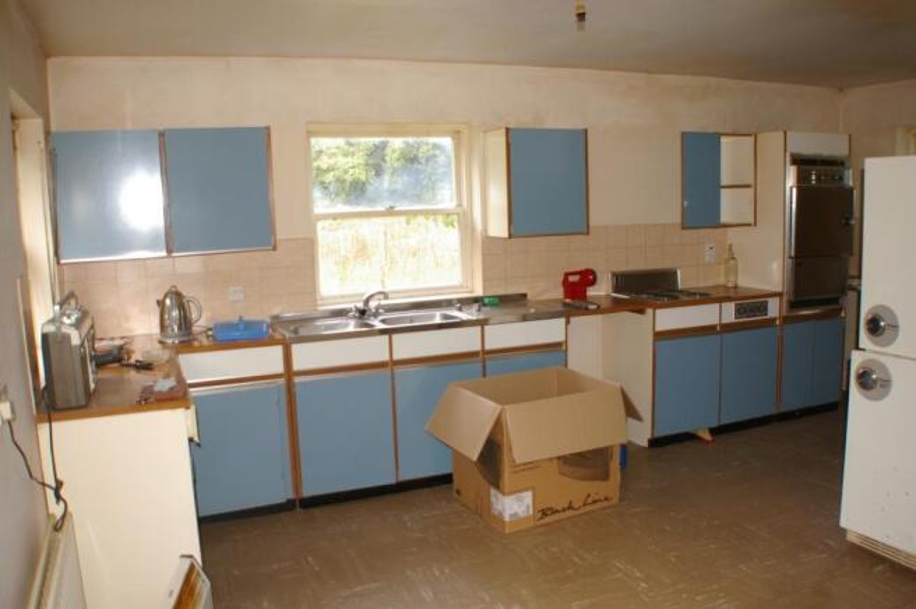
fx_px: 915
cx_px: 458
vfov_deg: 36.8
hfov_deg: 53.2
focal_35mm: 36
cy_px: 304
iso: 200
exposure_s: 1/45
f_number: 4
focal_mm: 24
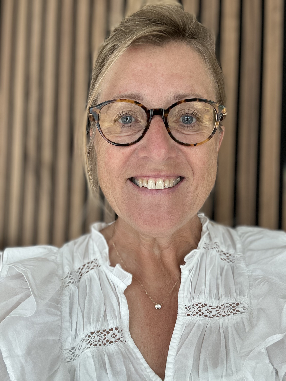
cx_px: 143
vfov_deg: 60.0
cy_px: 190
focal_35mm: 30
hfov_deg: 46.8
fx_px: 330
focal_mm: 2.69
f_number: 1.9
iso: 80
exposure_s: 1/74
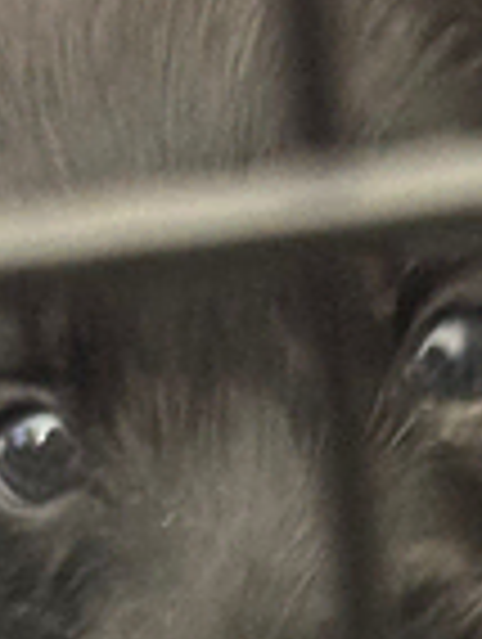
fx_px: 2943
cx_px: 372
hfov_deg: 9.3
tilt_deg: -46.5
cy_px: 893
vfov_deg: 12.0
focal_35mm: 159
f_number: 1.78
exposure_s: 1/15
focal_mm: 6.86
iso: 3200
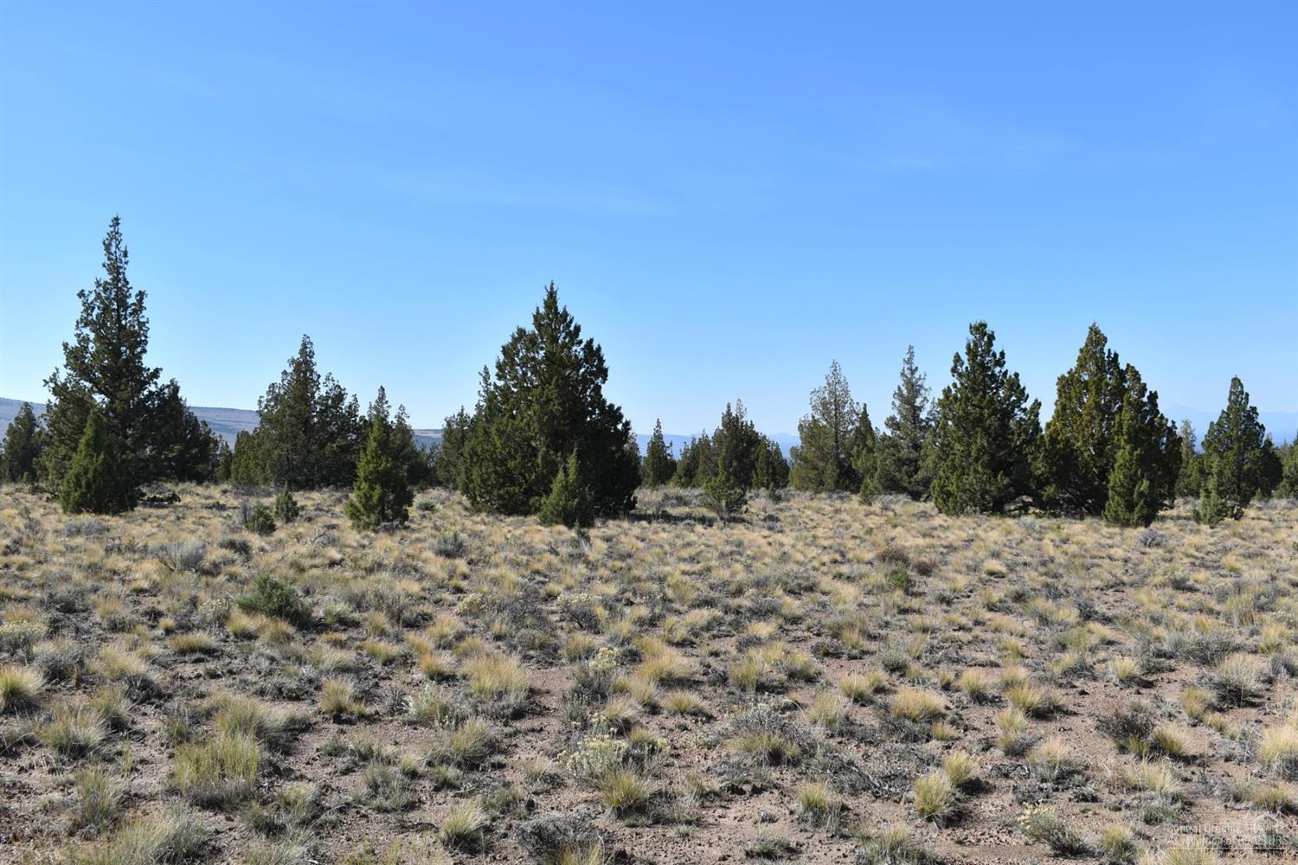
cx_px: 649
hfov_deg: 53.1
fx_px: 1298
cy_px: 432
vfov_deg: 36.9
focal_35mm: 36
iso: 100
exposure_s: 1/250
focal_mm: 24
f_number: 8
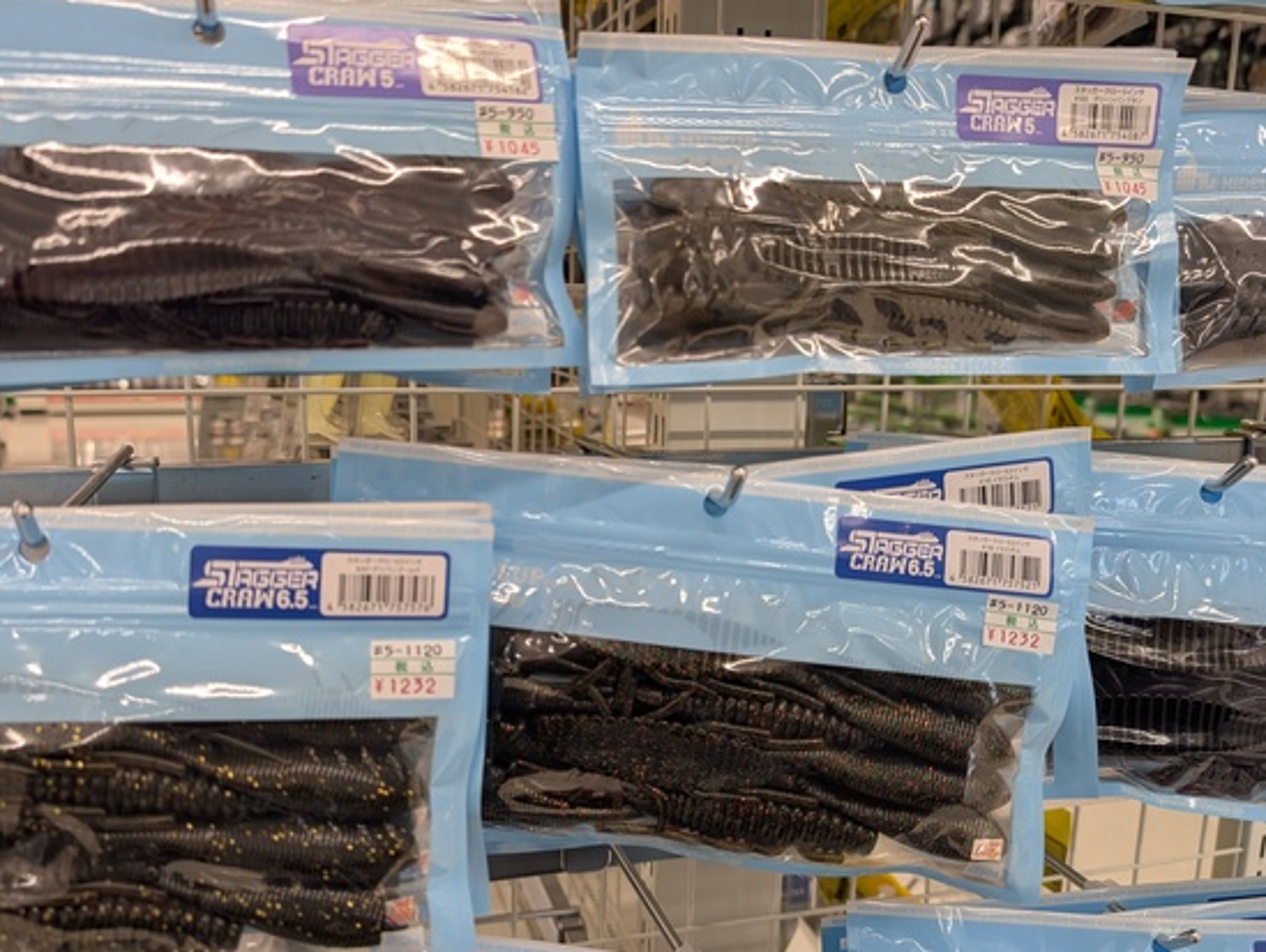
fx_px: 1025
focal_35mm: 28
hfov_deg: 63.3
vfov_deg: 49.8
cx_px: 574
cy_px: 507
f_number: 1.68
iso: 56
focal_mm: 6.9
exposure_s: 1/100
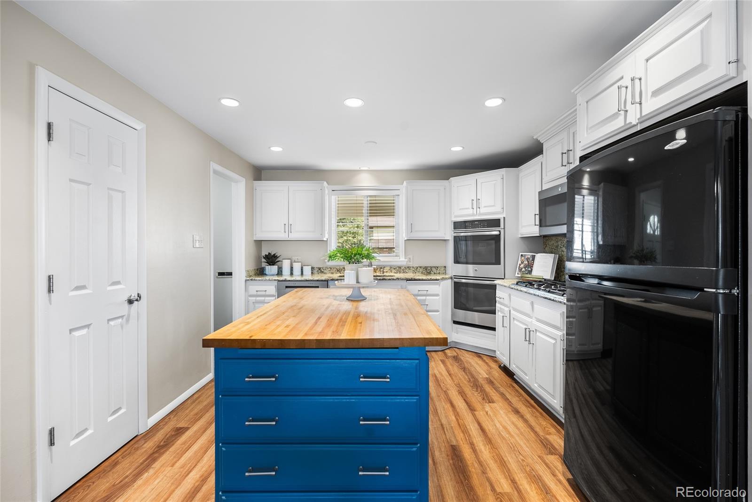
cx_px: 376
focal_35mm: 16
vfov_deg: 73.8
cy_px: 251
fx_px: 334
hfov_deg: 96.7
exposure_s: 1/2
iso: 200
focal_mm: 16
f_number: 8
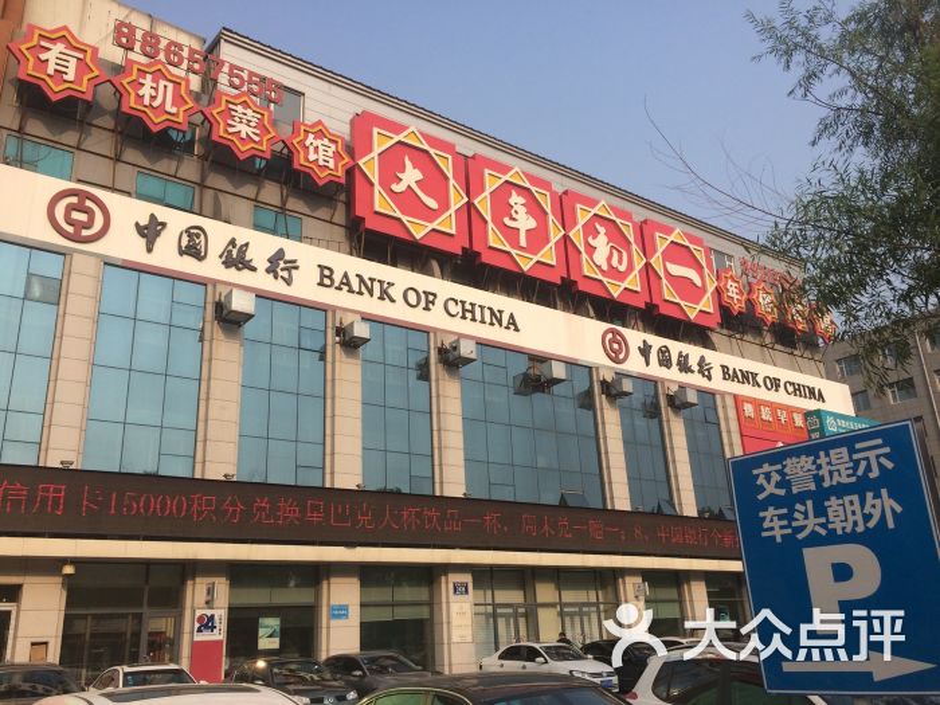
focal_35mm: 29
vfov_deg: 48.2
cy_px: 352
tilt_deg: +17.6
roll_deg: +1.3
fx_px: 787
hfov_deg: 61.7
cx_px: 470
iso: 32
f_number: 2.2
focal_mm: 4.15
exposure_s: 1/1580
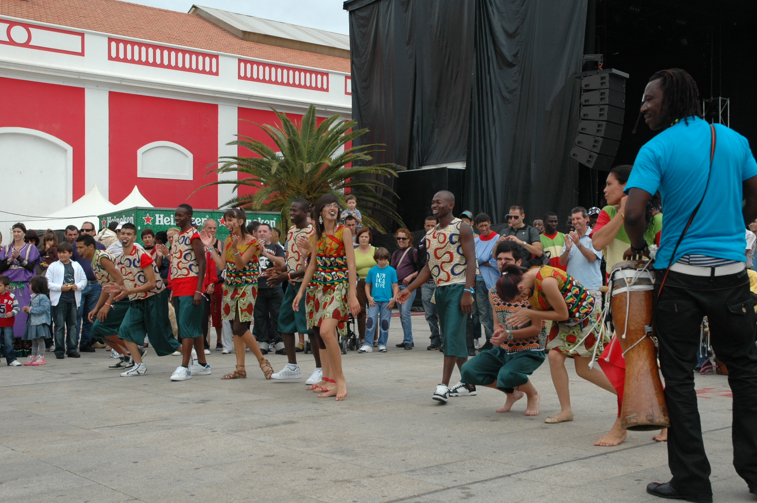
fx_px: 935
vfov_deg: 30.1
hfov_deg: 44.1
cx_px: 381
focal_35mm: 45
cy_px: 253
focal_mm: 29
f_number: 9
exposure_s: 1/320
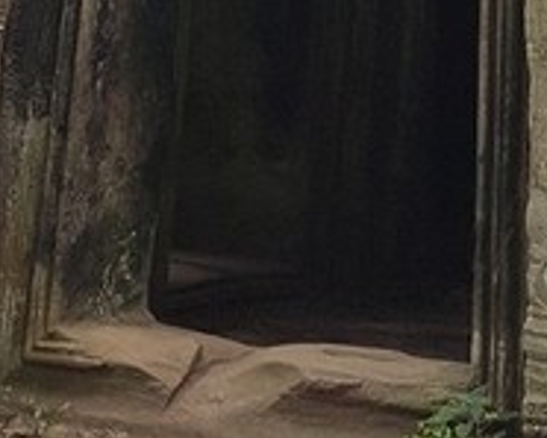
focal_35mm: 109
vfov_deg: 11.4
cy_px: -658
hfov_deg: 17.6
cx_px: 338
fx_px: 1766
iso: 40
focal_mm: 4.2
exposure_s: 1/234
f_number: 1.7
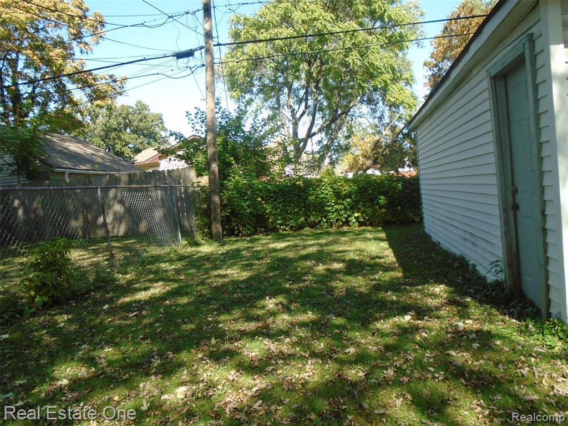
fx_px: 427
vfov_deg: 53.1
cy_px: 213
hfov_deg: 67.3
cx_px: 284
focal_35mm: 26
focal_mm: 4.6
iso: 100
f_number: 3.2
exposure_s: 1/320
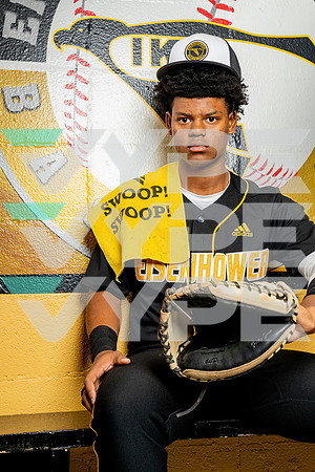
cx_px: 158
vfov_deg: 33.9
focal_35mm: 59
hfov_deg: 23.0
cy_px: 236
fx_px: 774
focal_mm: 59
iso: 400
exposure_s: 1/200
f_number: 8
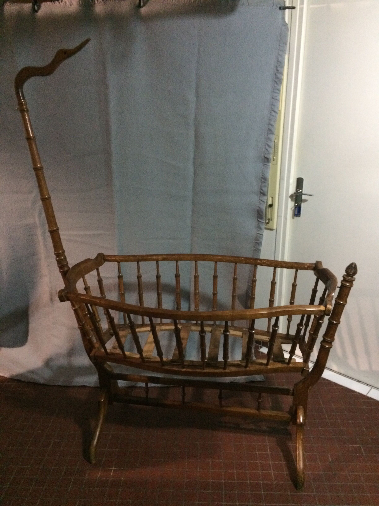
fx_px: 423
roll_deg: +1.8
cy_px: 253
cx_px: 190
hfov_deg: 48.2
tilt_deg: -20.0
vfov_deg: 61.7
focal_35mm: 29
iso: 400
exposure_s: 1/17
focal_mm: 4.15
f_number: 2.2
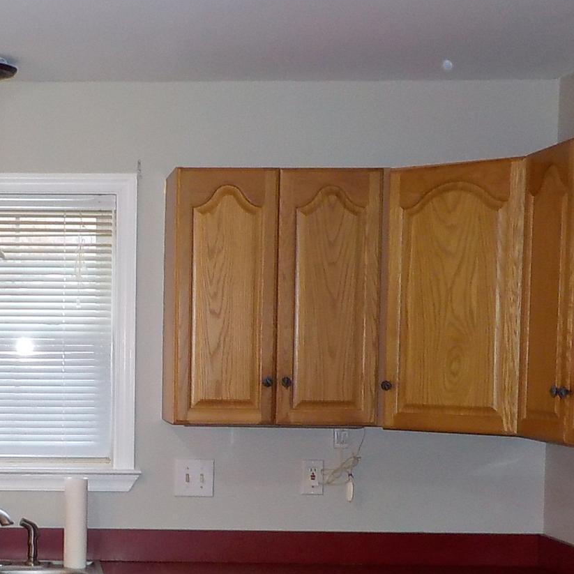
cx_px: -12
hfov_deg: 24.8
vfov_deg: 25.8
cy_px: 436
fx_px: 1238
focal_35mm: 66
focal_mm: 4.1
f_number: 3.3
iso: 220
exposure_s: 1/30
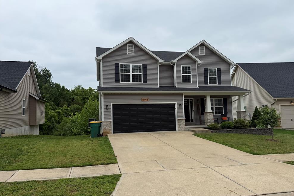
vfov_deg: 49.5
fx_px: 212
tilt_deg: +3.7
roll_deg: +0.1
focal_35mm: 26
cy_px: 101
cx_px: 152
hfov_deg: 69.4
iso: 80
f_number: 1.78
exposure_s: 1/2525
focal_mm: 6.76
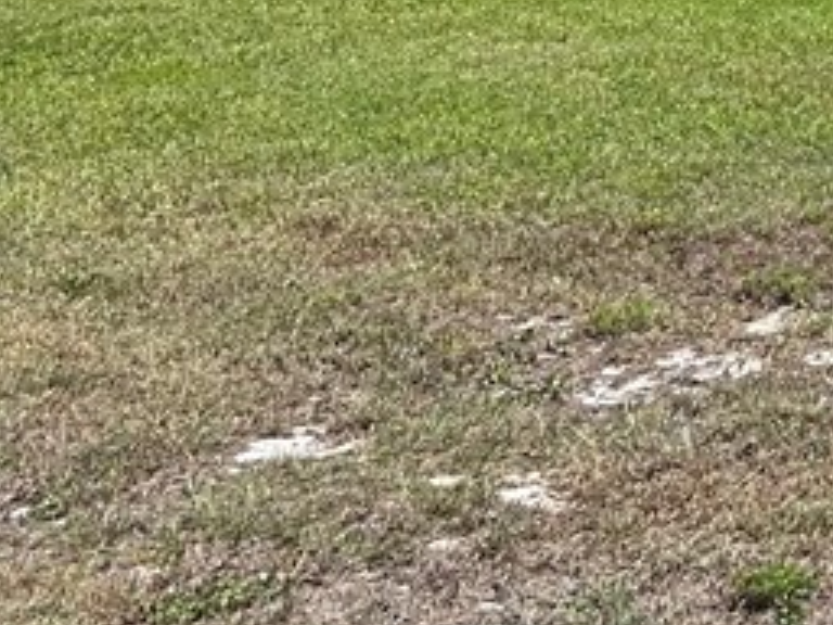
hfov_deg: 16.5
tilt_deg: +2.4
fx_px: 2503
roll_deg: +0.6
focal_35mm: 104
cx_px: 1380
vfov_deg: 13.4
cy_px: -322
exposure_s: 1/3571
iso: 50
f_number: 1.5
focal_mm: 5.7
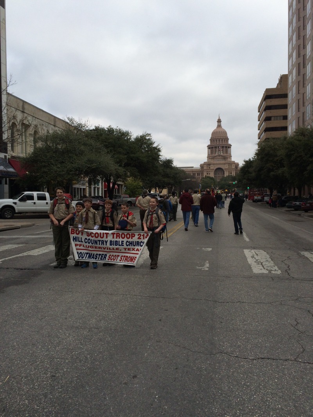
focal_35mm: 29
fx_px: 349
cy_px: 208
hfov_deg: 48.2
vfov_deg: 61.6
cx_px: 156
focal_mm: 4.15
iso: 32
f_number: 2.2
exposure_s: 1/1786
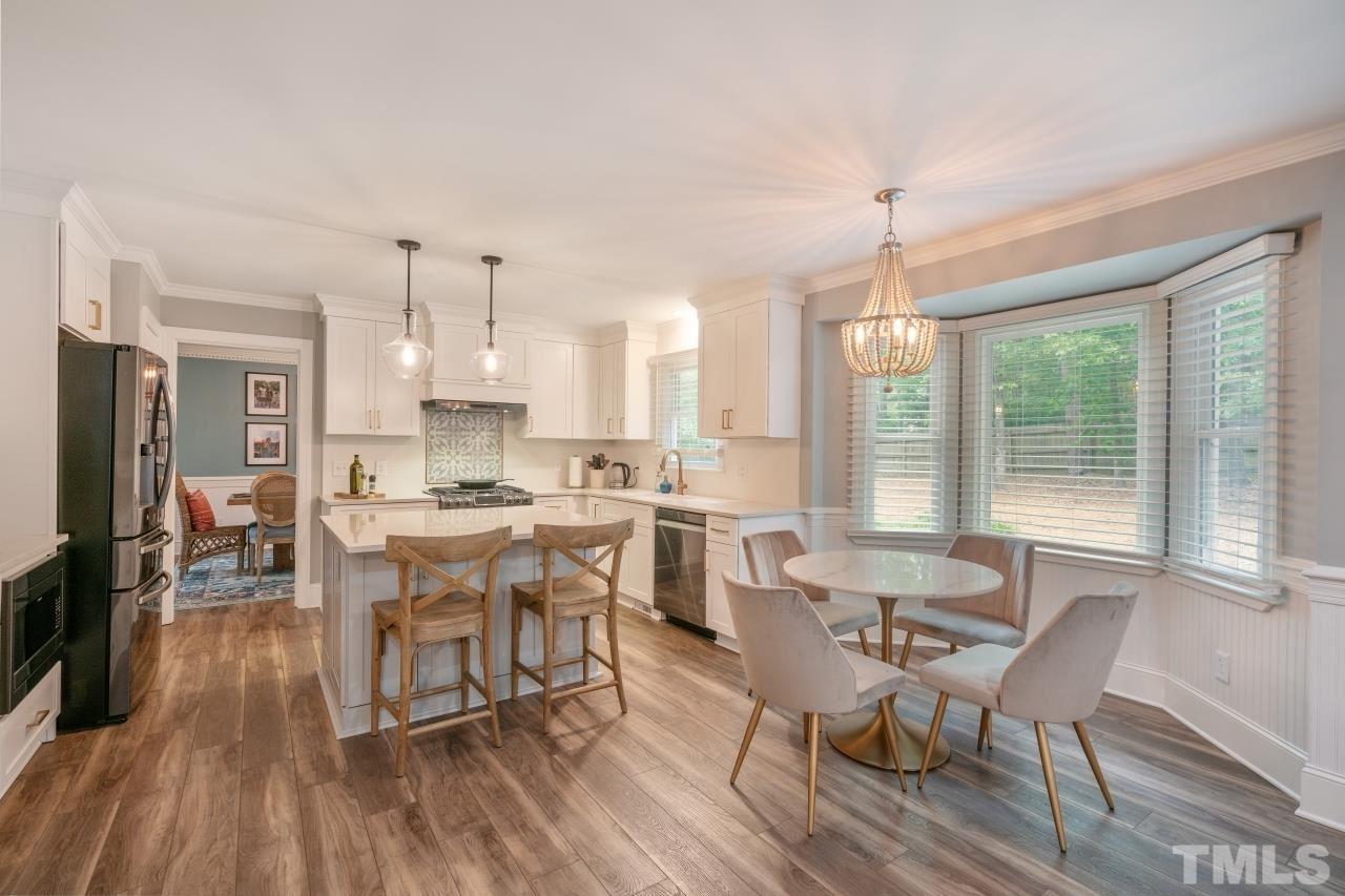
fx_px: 598
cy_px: 448
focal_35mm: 16
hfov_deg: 96.7
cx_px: 672
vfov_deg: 73.7
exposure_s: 1/5
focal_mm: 16
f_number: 7.1
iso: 400
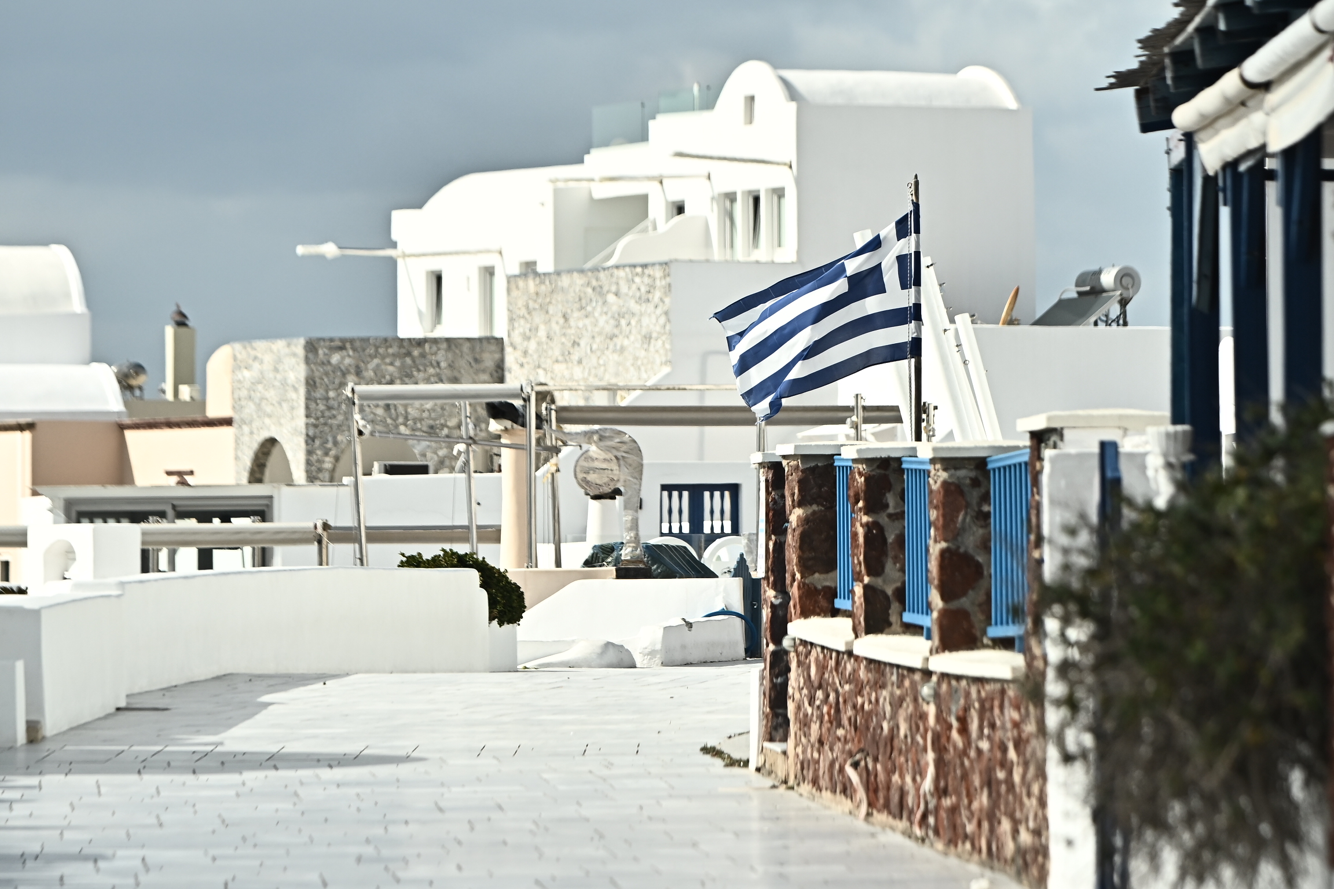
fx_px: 7485
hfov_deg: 10.2
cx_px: 667
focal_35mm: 202
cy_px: 444
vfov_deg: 6.8
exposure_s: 1/3200
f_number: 3.5
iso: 250
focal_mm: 135
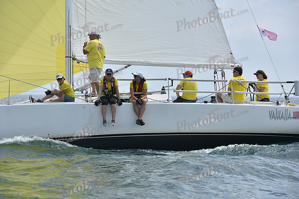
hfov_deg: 15.2
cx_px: 150
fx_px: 1121
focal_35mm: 135
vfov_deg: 10.2
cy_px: 100
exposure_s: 1/1250
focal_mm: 135
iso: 250
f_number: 7.1
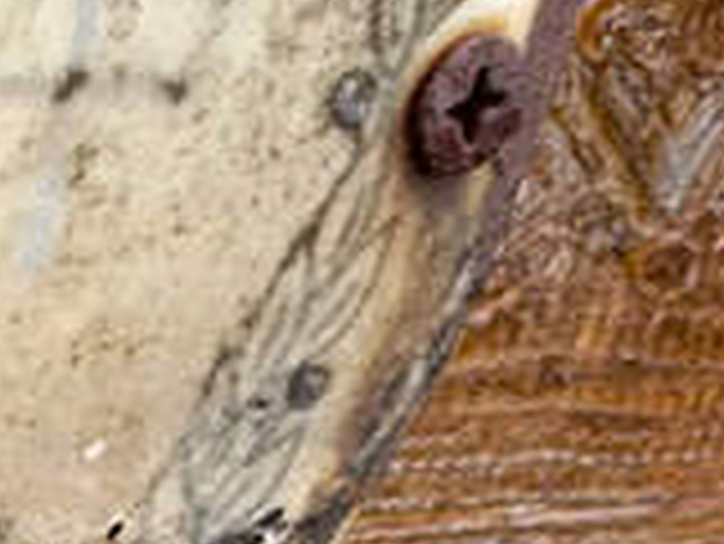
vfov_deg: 11.2
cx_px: -576
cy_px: 953
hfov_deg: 14.1
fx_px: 2595
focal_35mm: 124
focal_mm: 4.76
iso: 111
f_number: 1.69
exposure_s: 1/114
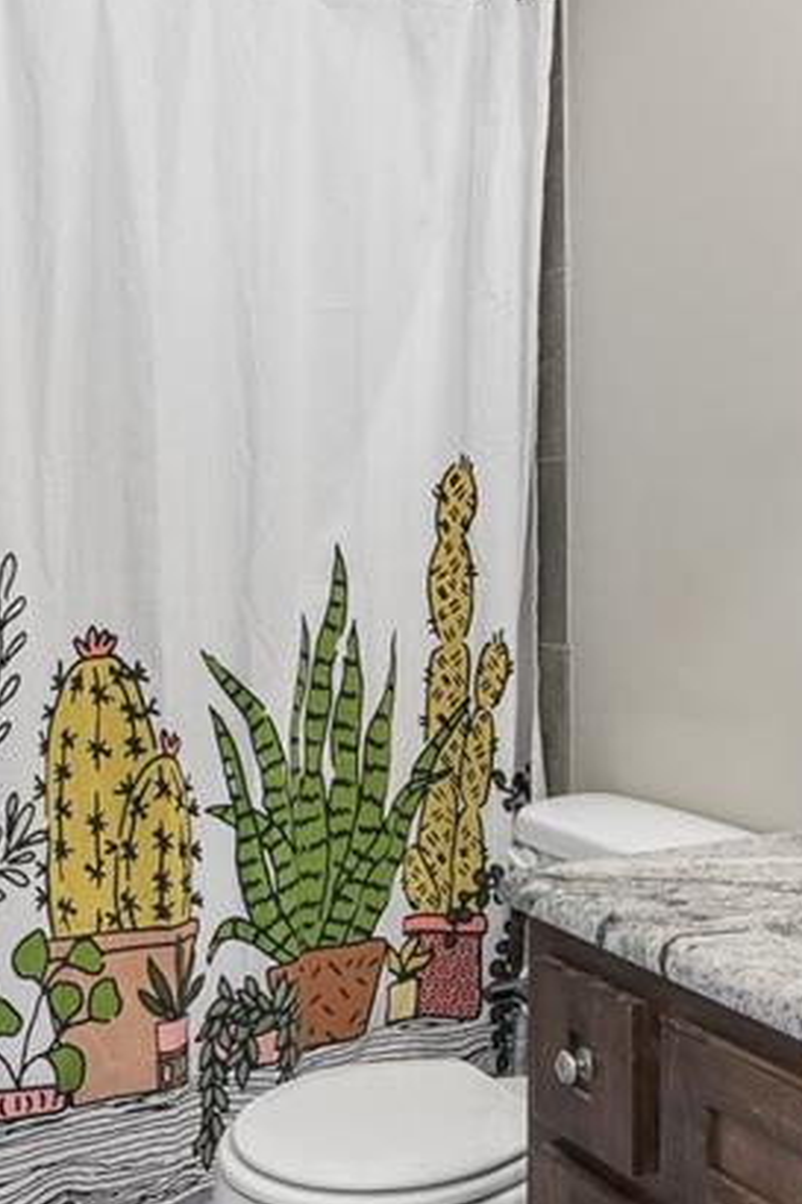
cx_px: 373
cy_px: 549
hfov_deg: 29.8
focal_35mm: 45
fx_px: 1505
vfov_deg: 43.6
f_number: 6.3
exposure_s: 1/8
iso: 500
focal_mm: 16
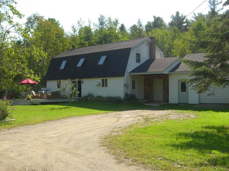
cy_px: 86
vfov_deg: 35.1
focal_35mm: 41
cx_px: 114
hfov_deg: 45.8
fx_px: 271
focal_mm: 8.5
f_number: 4.9
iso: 79
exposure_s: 1/322
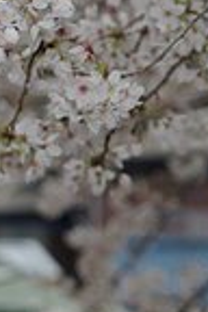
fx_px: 3250
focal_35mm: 375
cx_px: -184
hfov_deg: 3.6
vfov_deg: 5.5
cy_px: 122
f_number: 5.6
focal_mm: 70
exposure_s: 1/100
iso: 100
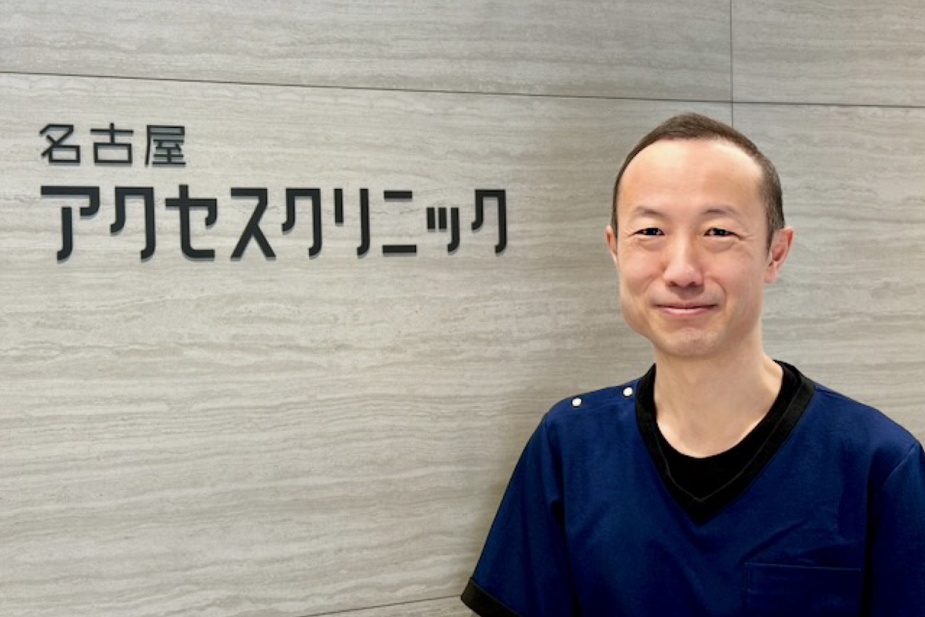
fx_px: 1284
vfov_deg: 27.0
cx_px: 462
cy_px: 293
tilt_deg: +2.0
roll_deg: +2.0
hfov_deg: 39.6
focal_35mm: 50
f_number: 1.78
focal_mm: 6.76
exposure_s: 1/117
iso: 64
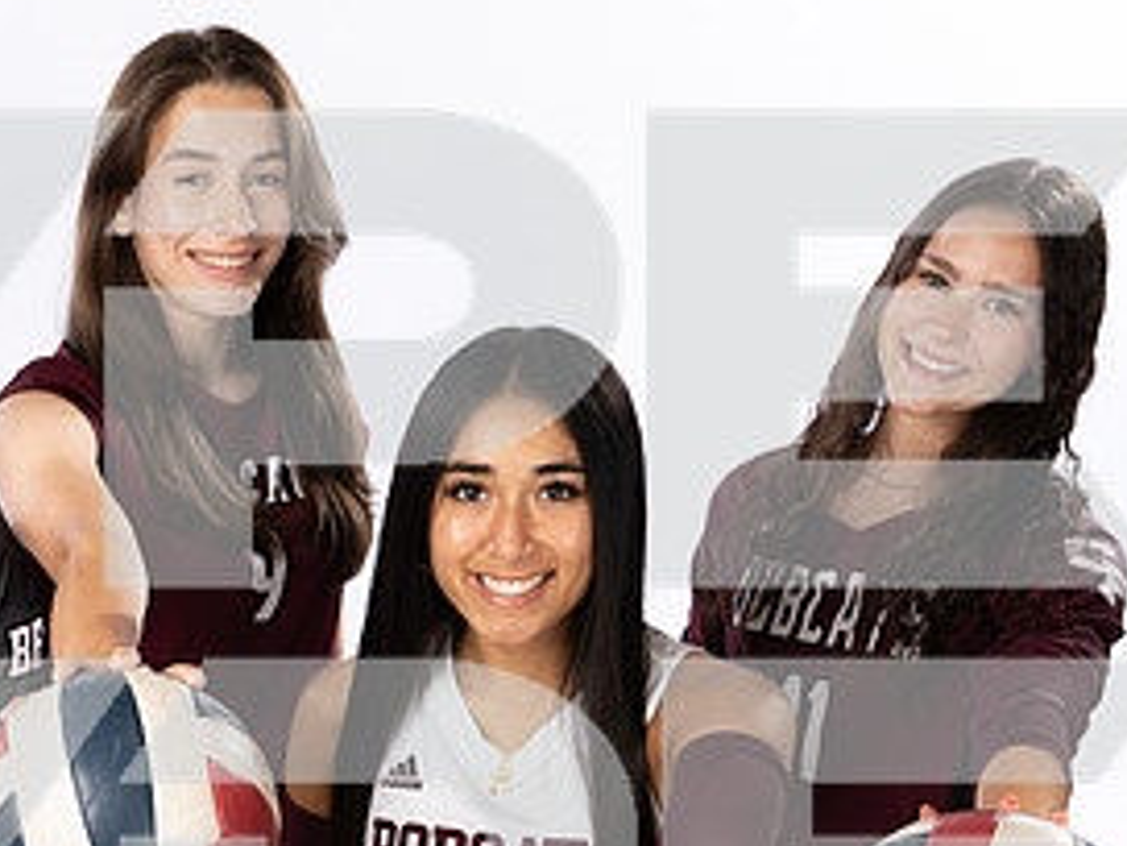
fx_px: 2442
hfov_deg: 25.2
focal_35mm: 75
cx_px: 106
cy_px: 896
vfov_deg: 19.0
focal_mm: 24
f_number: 5.6
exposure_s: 1/250
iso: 160
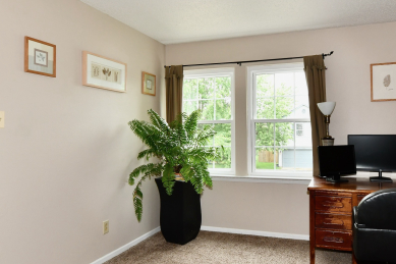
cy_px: 140
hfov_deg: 67.0
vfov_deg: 47.9
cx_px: 231
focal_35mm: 27
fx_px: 297
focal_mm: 14
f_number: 6.3
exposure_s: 1/60
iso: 640
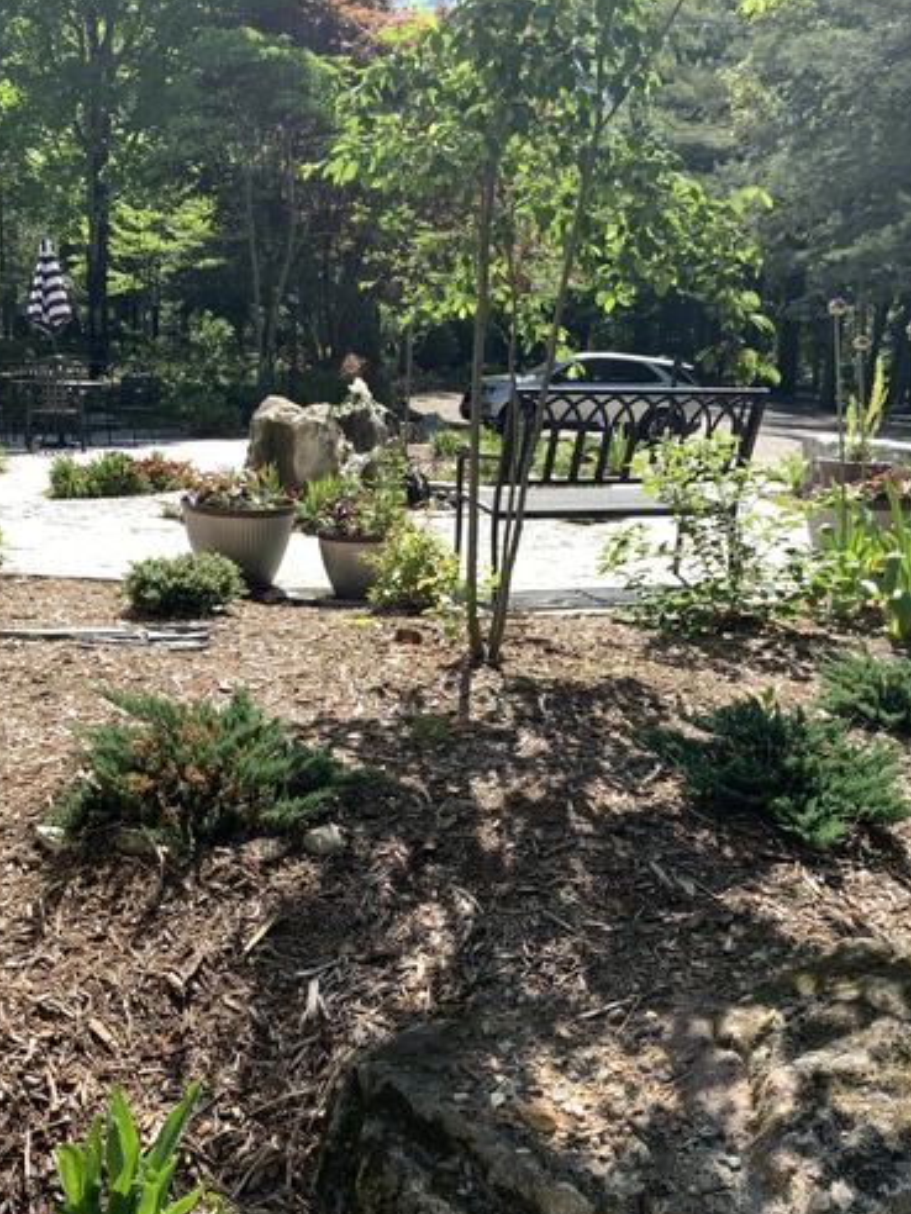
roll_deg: -1.5
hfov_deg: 38.6
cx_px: 414
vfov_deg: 50.0
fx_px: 1298
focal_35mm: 37
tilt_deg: -11.0
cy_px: 674
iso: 25
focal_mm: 4.25
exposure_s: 1/1043
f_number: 1.8
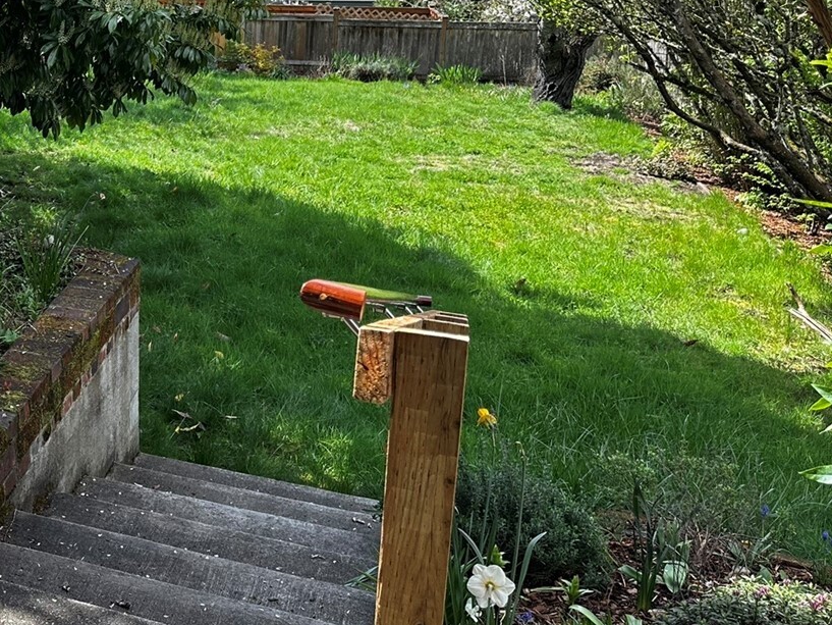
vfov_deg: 30.2
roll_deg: +1.2
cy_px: 134
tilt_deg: -13.8
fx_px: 1130
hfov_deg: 36.9
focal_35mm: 47
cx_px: 32
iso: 80
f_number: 1.78
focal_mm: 6.86
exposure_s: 1/773
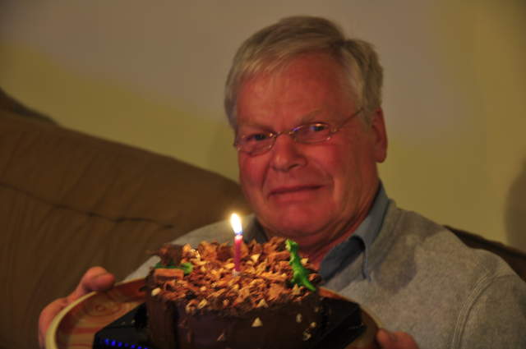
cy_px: 174
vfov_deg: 12.1
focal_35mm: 112
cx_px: 263
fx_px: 1642
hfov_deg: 18.2
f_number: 5
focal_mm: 75
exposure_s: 1/2
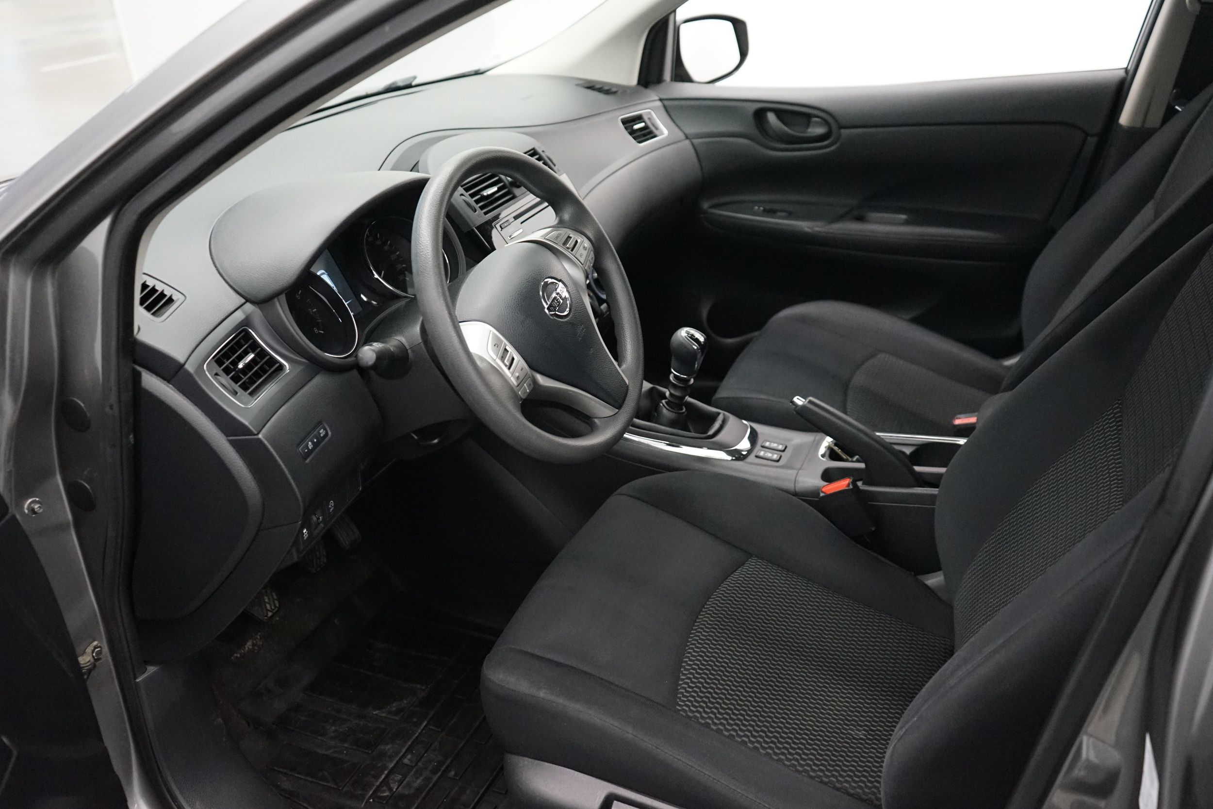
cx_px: 606
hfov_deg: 61.9
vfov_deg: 43.6
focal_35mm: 30
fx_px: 1011
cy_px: 404
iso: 5000
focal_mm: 30
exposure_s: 1/160
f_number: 3.5
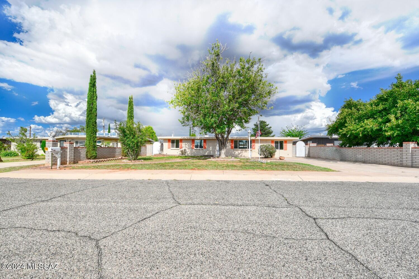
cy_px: 140
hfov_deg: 100.4
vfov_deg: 77.3
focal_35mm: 15
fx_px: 175
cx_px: 210
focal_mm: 15
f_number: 10
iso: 200
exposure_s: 1/400
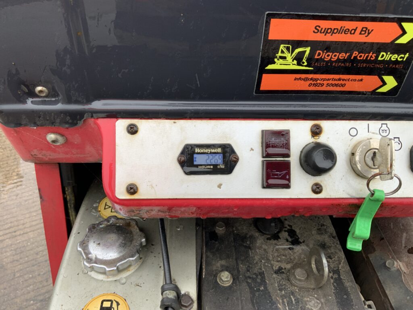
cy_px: 155
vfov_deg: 48.2
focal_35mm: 29
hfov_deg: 61.7
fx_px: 346
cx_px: 206
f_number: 1.8
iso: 20
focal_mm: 3
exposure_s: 1/122
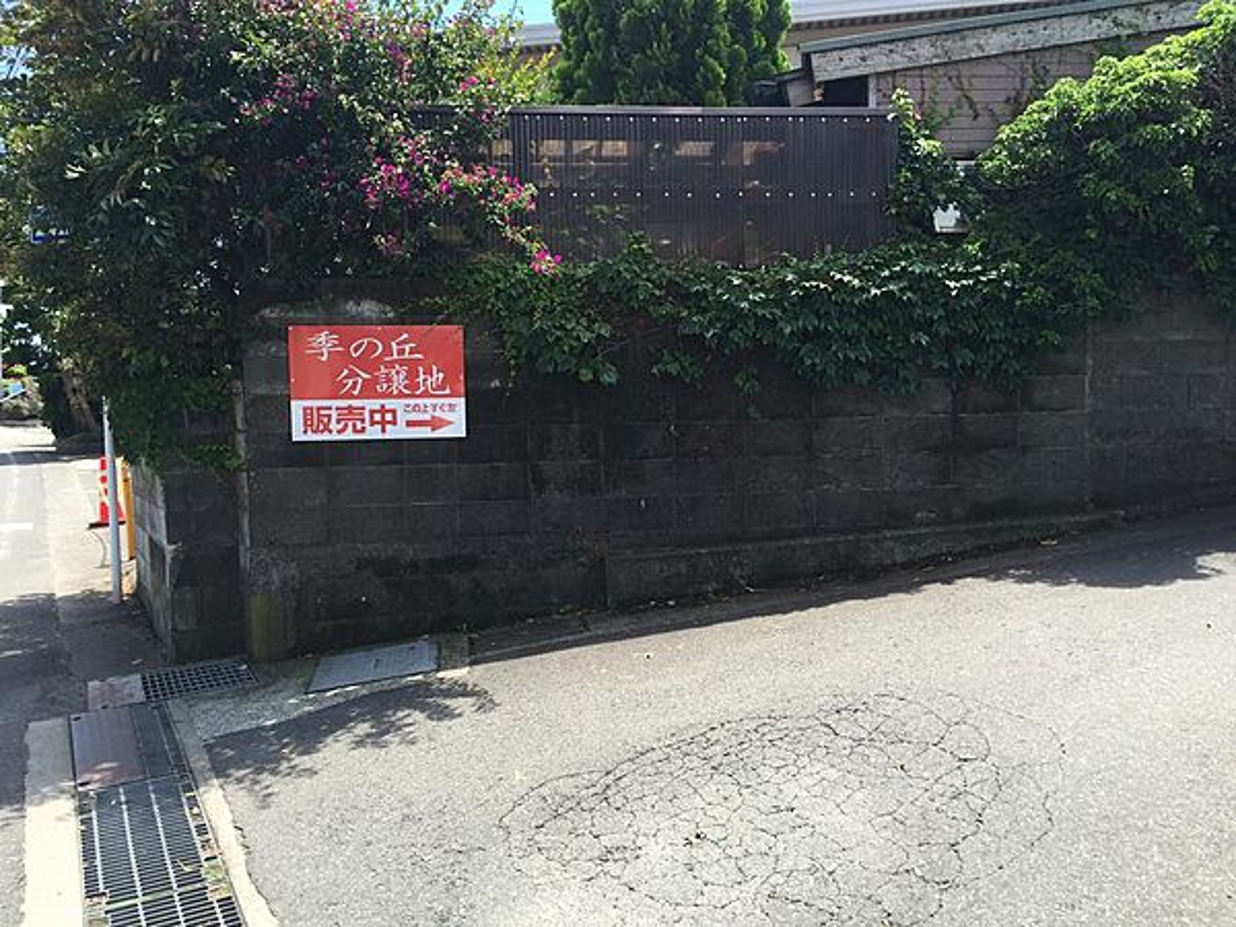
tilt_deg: -2.6
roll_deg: +1.1
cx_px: 618
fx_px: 1035
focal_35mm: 29
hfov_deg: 61.7
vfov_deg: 48.2
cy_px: 464
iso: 32
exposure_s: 1/706
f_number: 2.2
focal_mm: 4.15
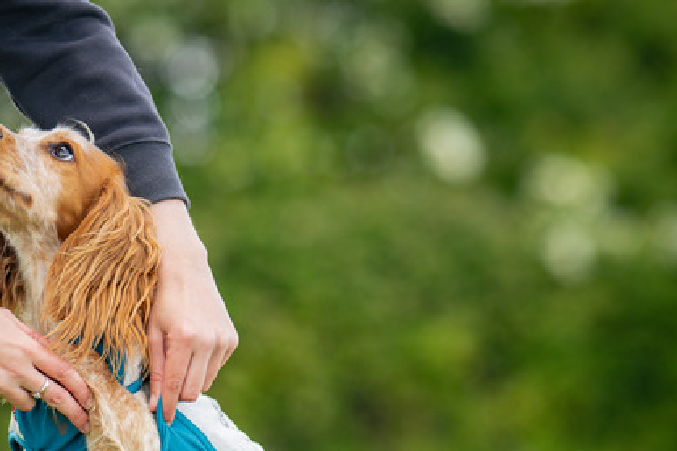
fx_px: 4323
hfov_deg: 8.9
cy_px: 503
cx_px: 166
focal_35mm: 230
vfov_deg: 5.9
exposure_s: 1/1000
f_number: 1.6
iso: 64
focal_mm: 85
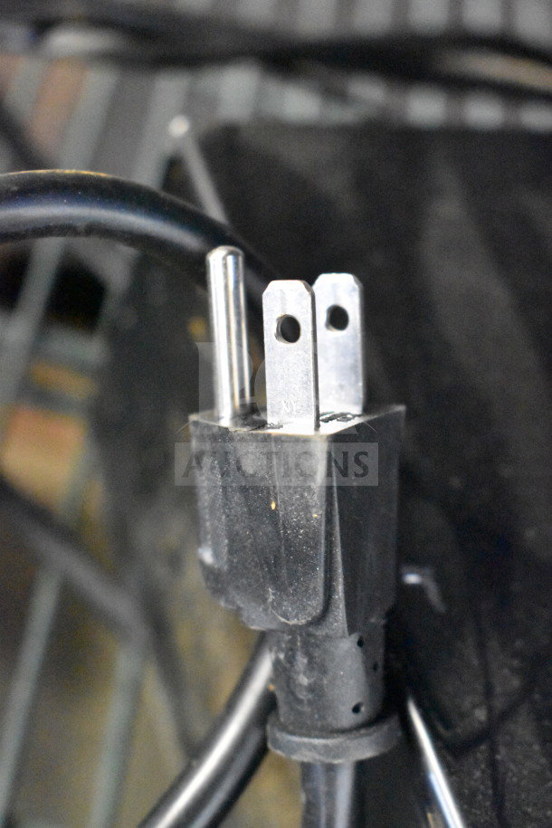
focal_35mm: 57
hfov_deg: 23.8
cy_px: 414
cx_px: 276
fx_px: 1311
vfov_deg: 35.1
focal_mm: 38
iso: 20000
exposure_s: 1/60
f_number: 4.8
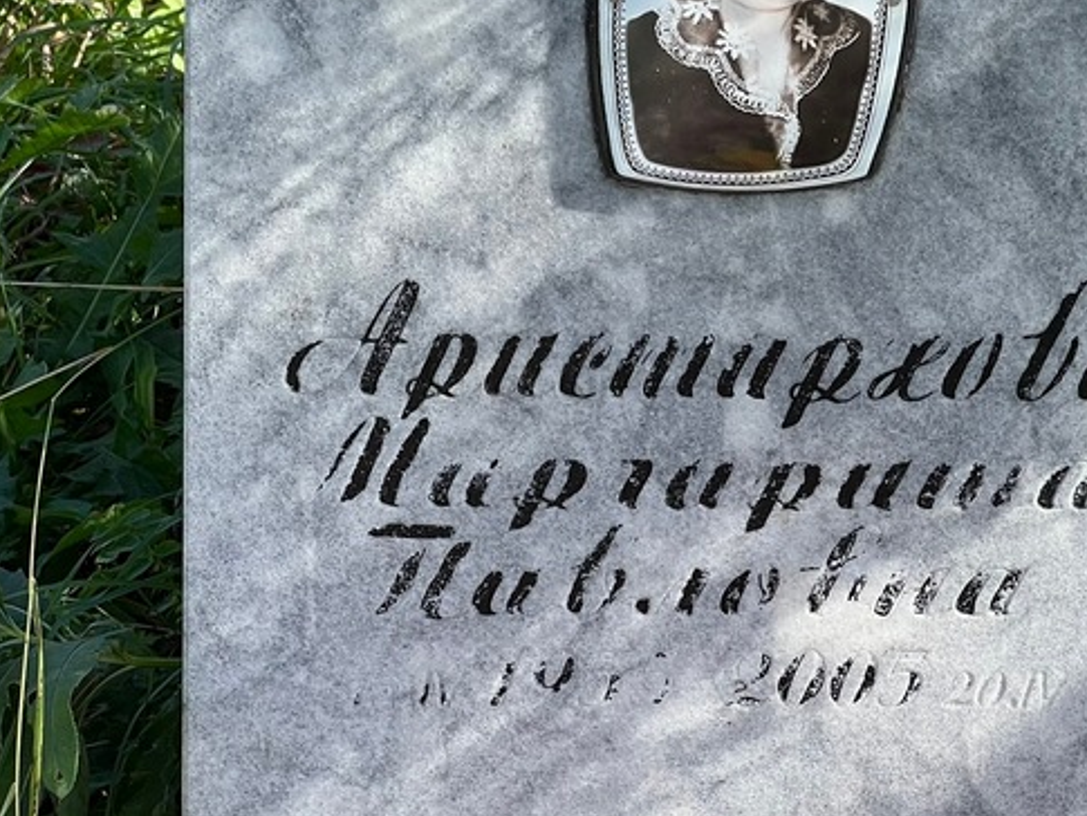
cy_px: 258
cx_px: 742
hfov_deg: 15.5
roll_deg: +0.8
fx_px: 3989
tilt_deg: -30.4
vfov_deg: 11.7
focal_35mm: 127
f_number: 2.8
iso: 32
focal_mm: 9
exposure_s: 1/339
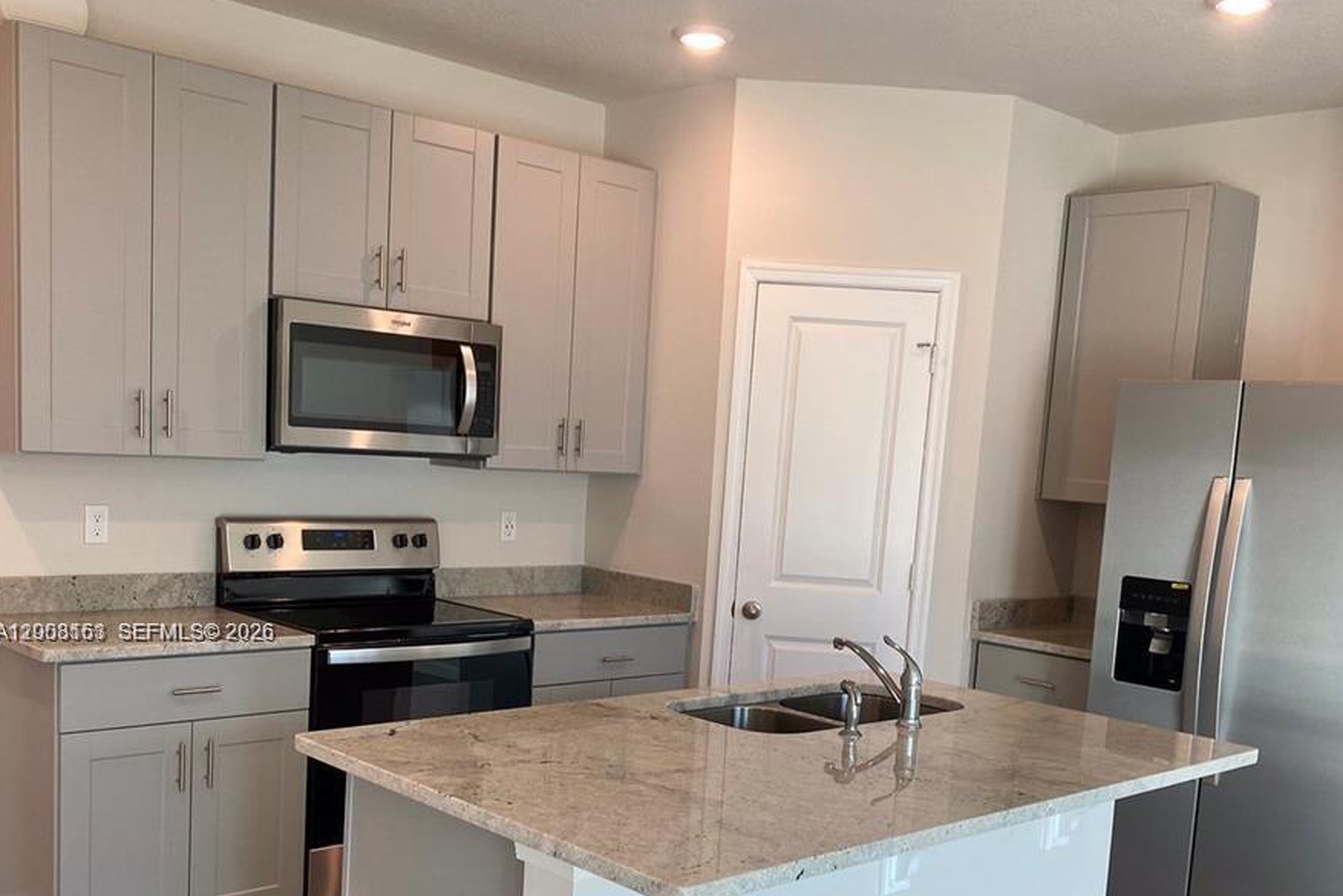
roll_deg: -3.0
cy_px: 634
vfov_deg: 35.4
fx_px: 1380
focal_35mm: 37
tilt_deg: -7.0
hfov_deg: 51.9
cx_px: 680
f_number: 1.8
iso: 64
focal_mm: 4.25
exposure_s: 1/120
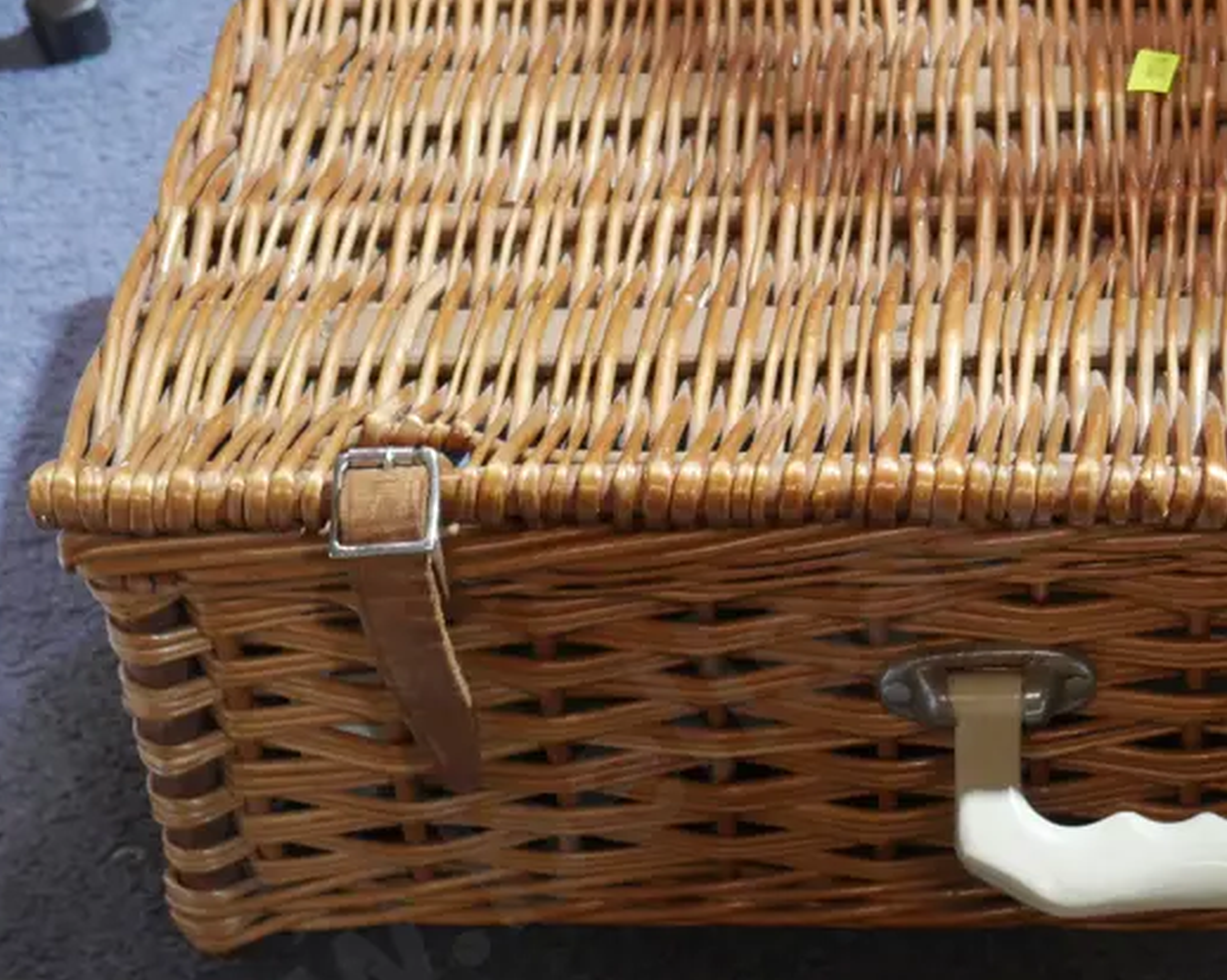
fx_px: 3086
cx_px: 1002
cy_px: 501
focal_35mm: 85
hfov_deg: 22.2
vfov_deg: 18.1
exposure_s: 1/60
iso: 2000
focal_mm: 22
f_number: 4.7
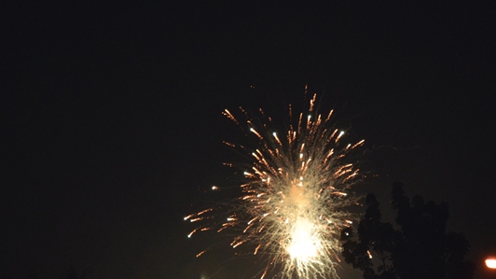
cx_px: 265
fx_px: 1907
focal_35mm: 145
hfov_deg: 14.8
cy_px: 253
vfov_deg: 8.3
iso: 800
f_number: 4.8
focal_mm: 48
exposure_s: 1/60
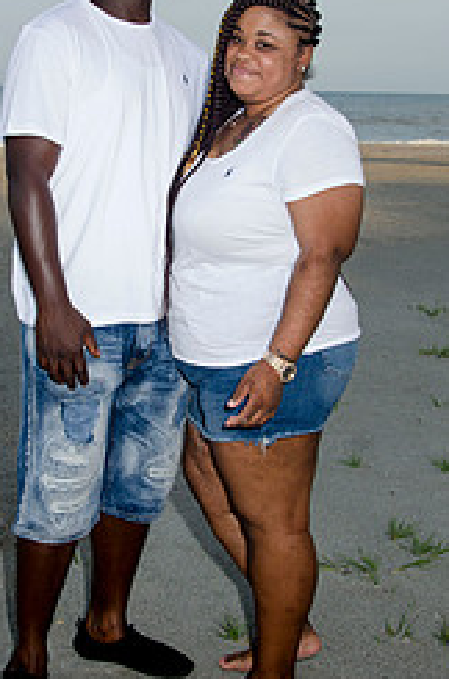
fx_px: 1298
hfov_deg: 19.6
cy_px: 272
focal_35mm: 69
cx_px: 188
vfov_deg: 29.2
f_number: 7.1
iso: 100
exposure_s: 1/250
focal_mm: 25
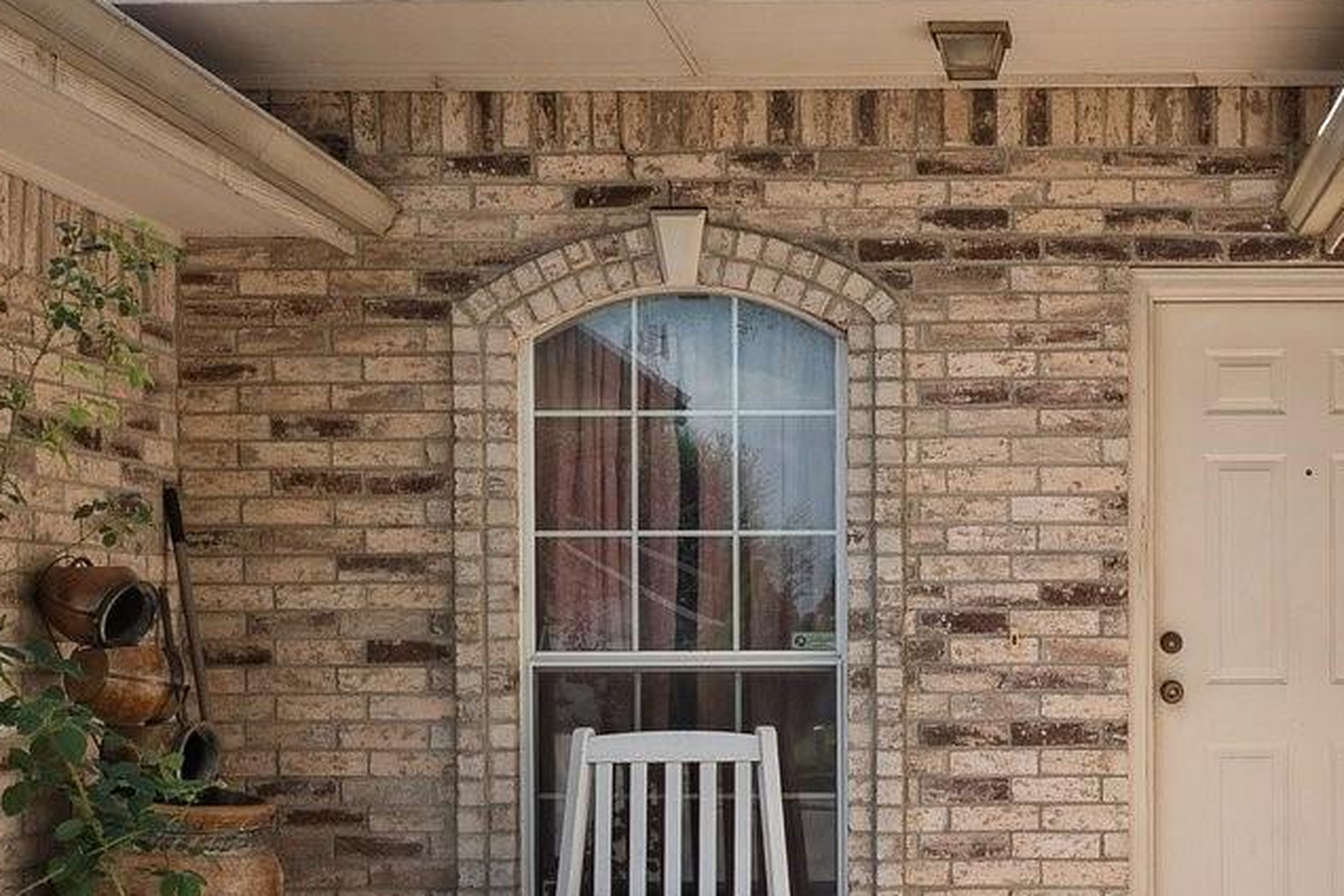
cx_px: 1355
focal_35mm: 58
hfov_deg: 31.8
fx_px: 2165
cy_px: 690
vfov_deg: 23.1
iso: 100
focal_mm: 18
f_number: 11
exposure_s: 1/80
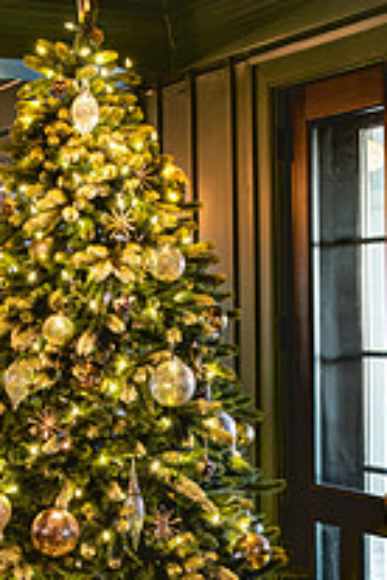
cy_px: 440
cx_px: 45
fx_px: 1225
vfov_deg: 26.3
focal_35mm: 76
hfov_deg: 17.7
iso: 800
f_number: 4
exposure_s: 1/15
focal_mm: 23
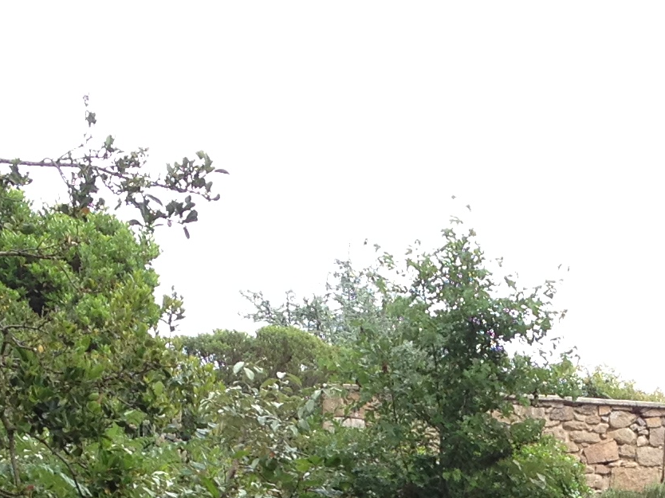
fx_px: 2631
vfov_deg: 10.2
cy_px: 908
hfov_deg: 14.4
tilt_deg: -0.1
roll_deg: -2.2
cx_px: 455
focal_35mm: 137
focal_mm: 4.28
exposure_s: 1/194
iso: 50
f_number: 2.4
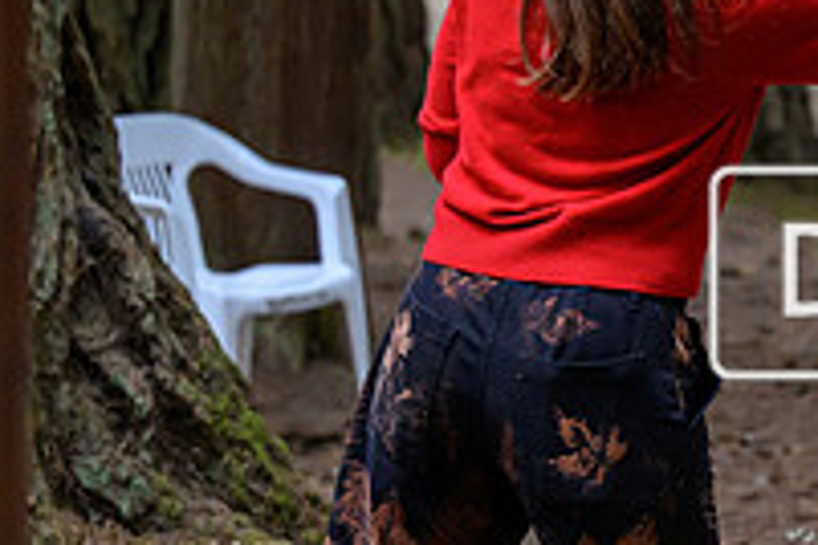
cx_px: 1329
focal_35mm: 263
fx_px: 5975
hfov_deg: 7.7
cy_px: 128
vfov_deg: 5.2
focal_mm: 70
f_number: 3.5
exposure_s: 1/640
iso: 3200
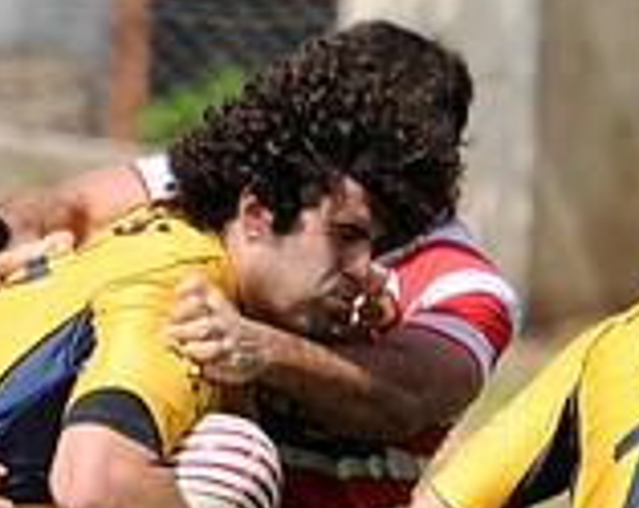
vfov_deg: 1.0
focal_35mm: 1561
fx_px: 29467
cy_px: 693
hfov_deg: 1.2
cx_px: 118
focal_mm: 300
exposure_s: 1/800
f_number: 5.6
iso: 250
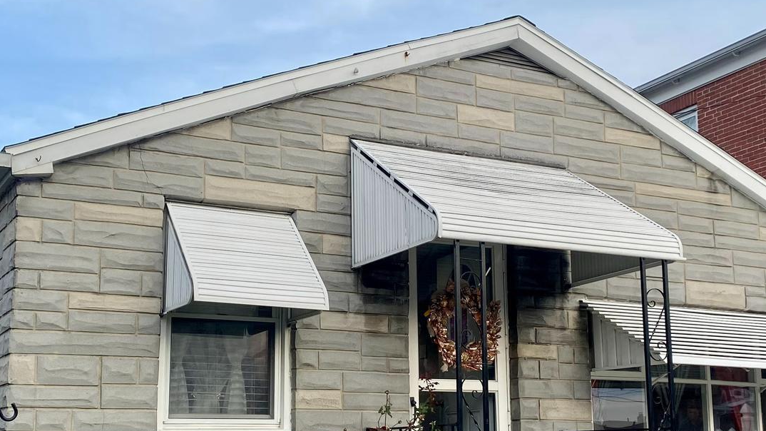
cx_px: 374
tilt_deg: +9.9
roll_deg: +0.0
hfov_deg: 38.5
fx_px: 1097
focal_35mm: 54
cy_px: 288
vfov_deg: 22.1
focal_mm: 4.25
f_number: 1.8
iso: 32
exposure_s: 1/485
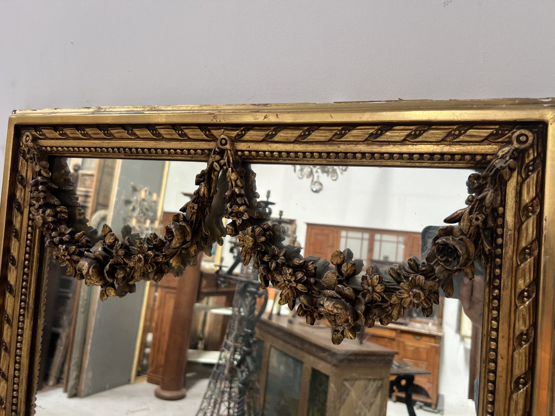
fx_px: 417
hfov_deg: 67.3
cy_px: 208
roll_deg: -3.4
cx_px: 278
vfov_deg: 53.1
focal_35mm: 26
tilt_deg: -4.2
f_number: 1.5
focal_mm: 5.7
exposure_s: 1/110
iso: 125
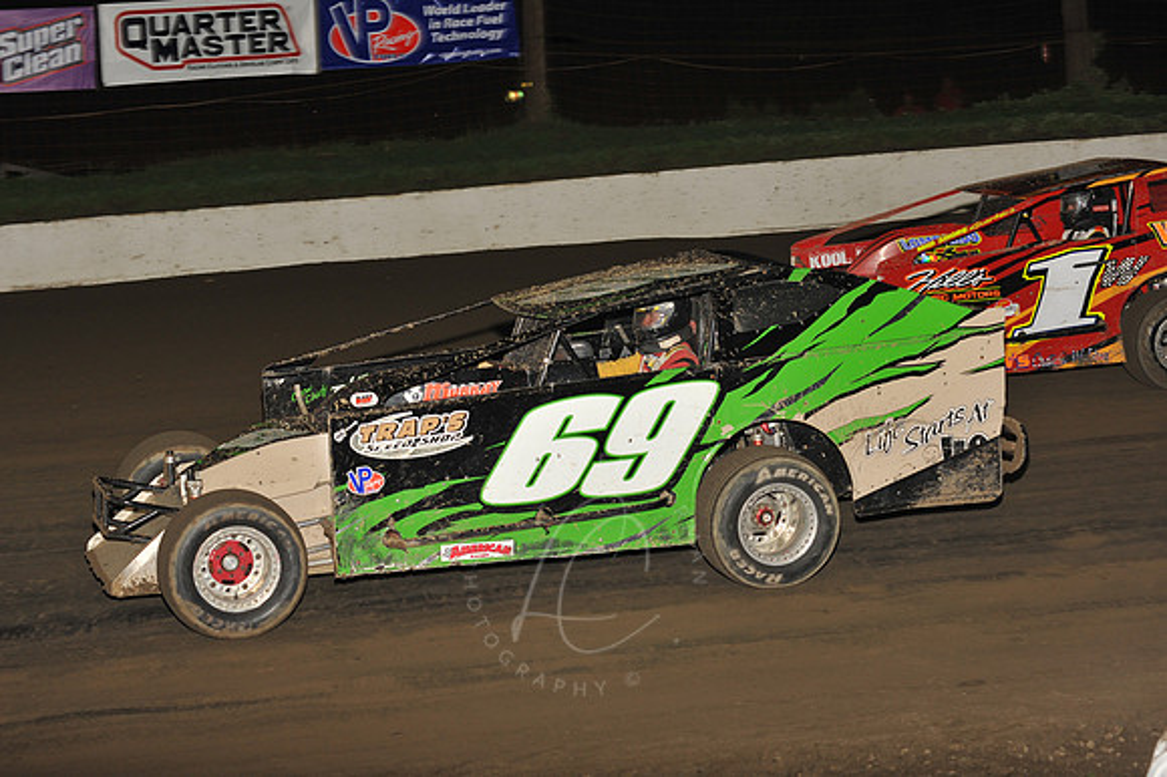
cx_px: 584
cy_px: 388
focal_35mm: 80
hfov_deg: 25.4
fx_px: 2592
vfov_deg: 17.0
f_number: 7.1
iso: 640
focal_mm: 80
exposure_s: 1/320
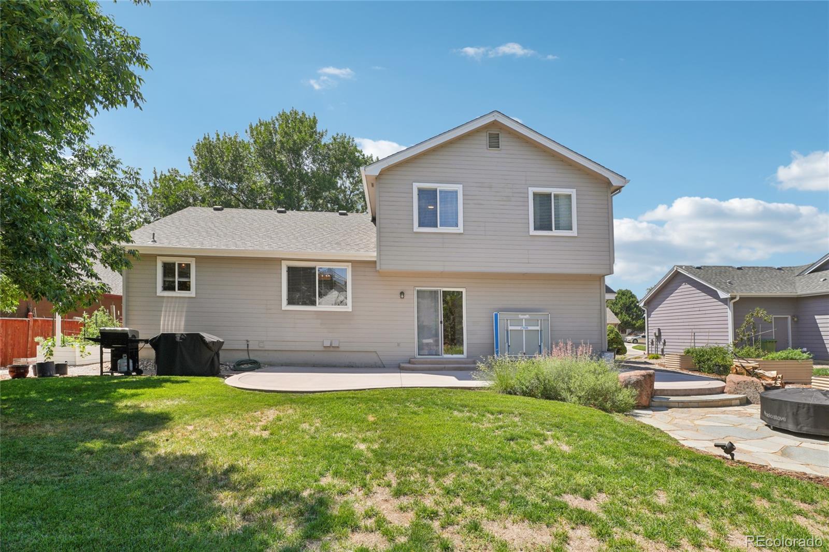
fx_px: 380
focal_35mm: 16
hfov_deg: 95.0
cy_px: 276
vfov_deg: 72.0
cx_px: 414
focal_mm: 11
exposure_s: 1/350
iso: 100
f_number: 8
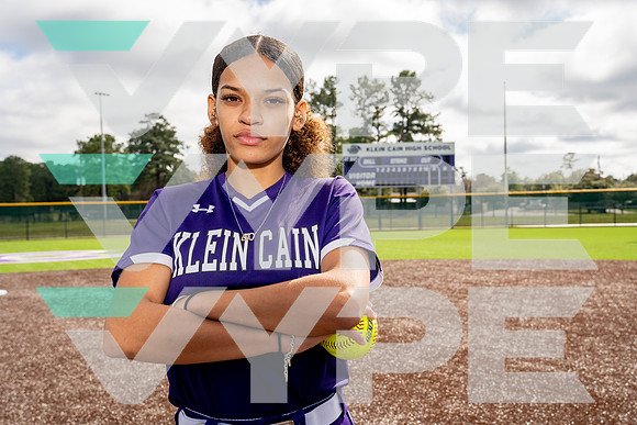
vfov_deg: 34.2
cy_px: 212
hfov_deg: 49.5
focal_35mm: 39
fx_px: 690
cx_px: 318
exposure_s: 1/250
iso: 100
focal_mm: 39
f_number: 8
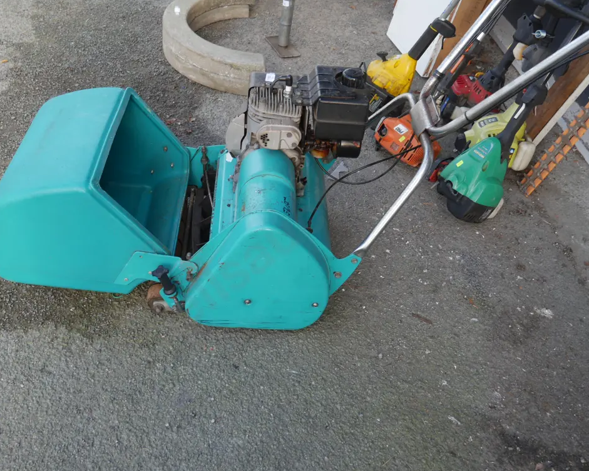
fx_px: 593
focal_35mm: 34
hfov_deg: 52.8
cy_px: 235
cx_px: 288
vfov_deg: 43.4
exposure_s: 1/125
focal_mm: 16
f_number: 3.6
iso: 200
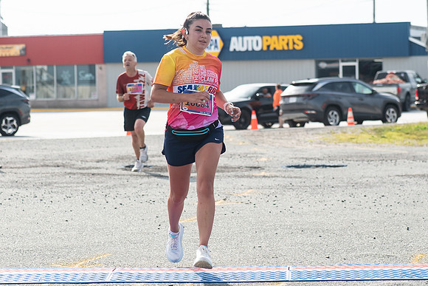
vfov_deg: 9.6
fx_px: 1706
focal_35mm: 143
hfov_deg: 14.3
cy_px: 80
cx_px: 214
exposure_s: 1/2000
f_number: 4.5
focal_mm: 75
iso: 250
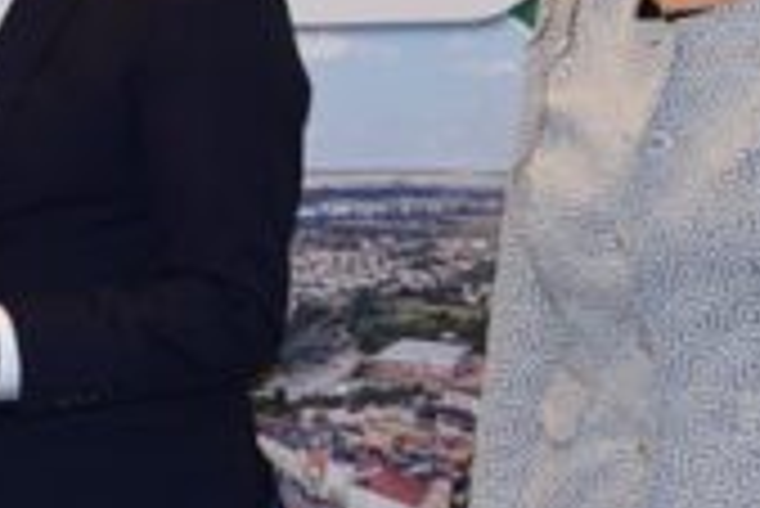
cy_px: 76
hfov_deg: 9.8
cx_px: -319
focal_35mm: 204
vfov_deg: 6.7
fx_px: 4310
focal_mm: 30
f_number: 4.2
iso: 800
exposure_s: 1/80
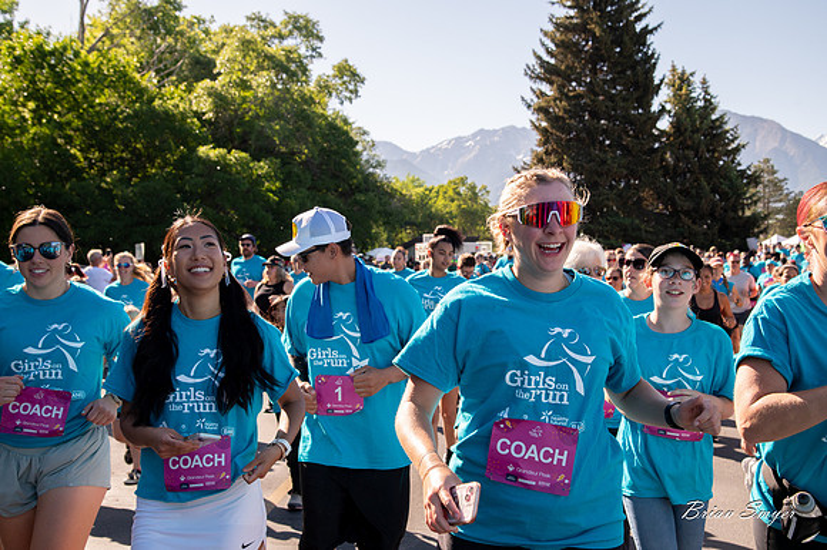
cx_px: 414
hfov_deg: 41.1
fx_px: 1102
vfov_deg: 28.0
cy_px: 275
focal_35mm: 48
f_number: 8
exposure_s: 1/1000
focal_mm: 48
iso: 800
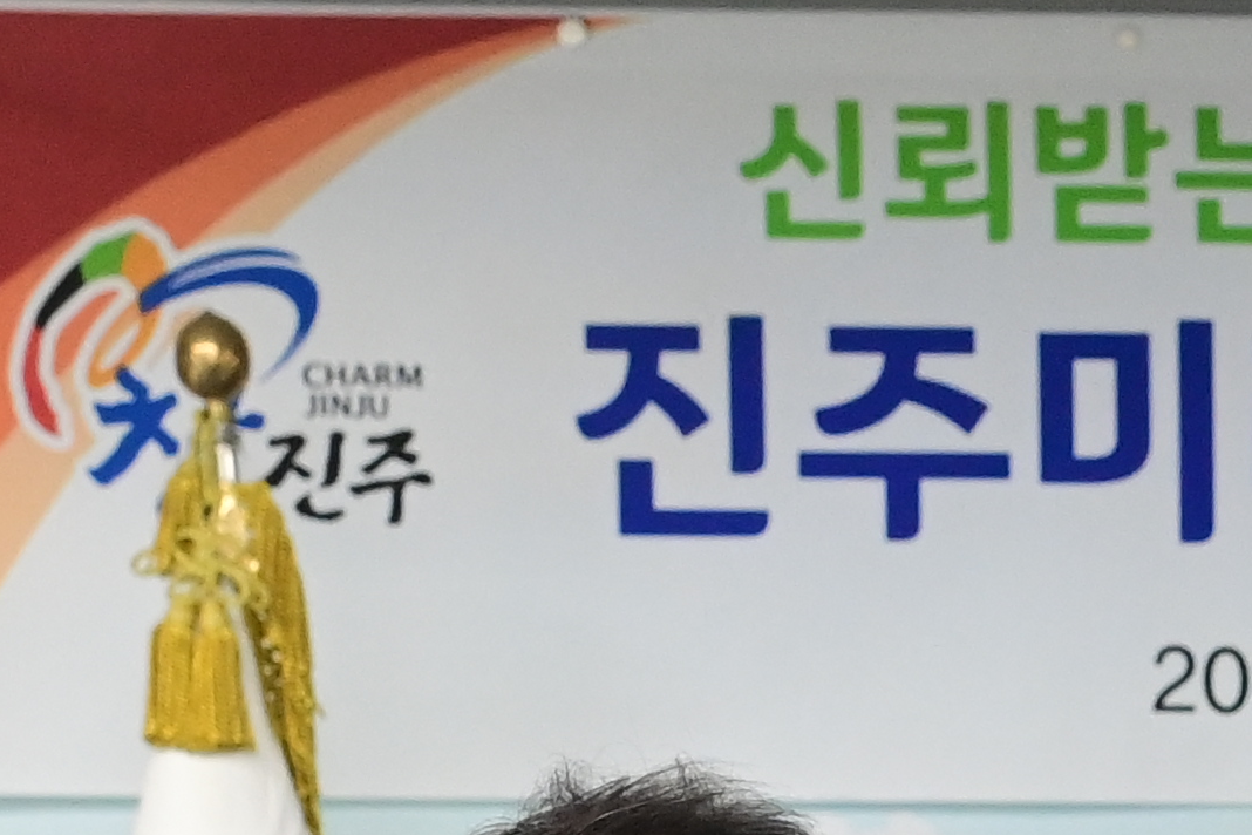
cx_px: 2108
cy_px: 1468
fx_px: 11789
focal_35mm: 339
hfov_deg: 6.0
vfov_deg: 4.0
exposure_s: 1/250
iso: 5000
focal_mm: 65
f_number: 6.3
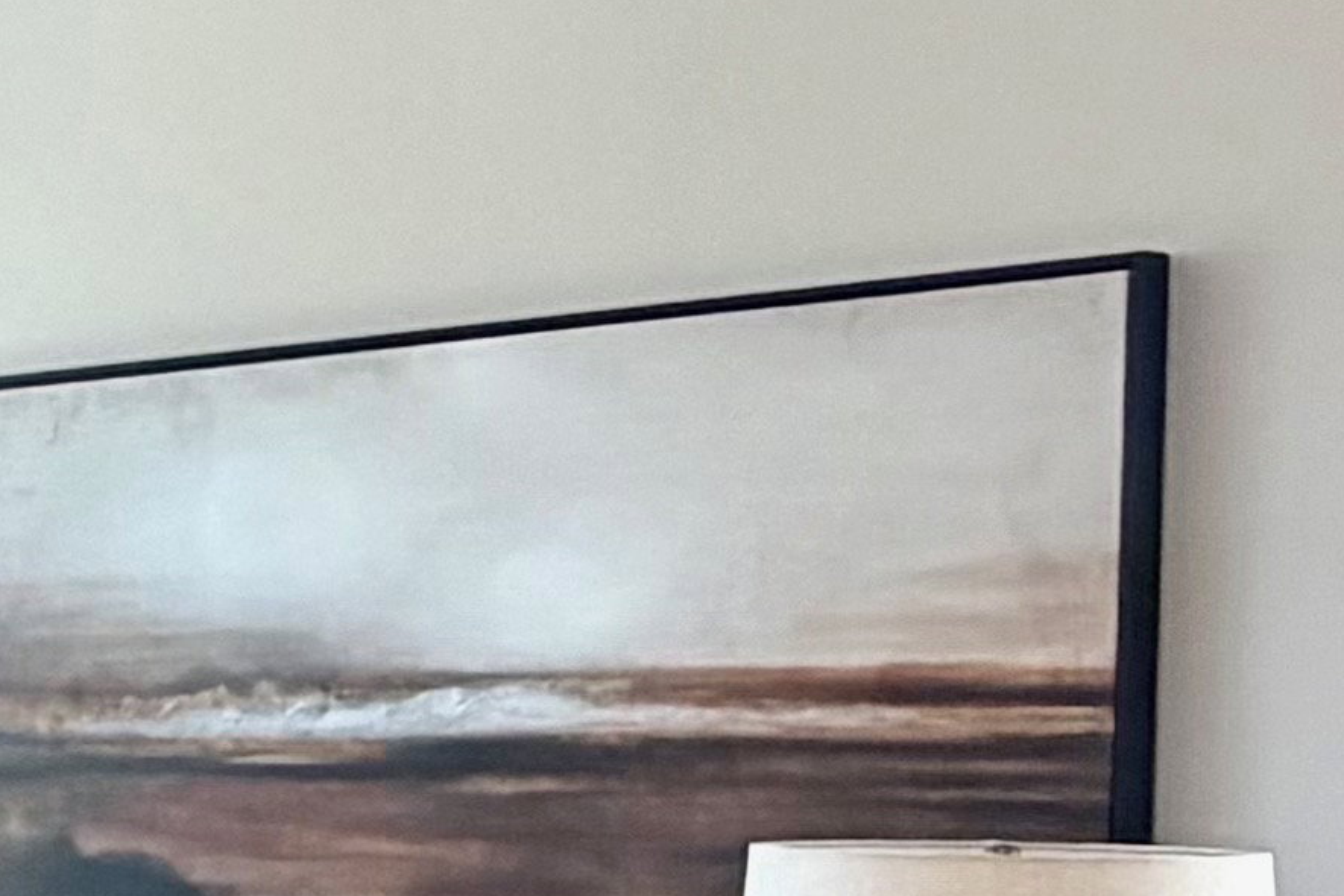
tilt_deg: -1.7
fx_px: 3509
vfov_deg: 14.4
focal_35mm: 94
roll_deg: -0.4
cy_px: 790
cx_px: -1109
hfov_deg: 17.4
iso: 50
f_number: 2.2
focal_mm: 2.22
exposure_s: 1/126
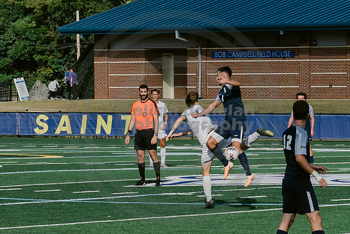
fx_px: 2731
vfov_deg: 4.9
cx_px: 172
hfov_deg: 7.3
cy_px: 92
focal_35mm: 281
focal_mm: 70
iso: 640
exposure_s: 1/3200
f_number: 5.6
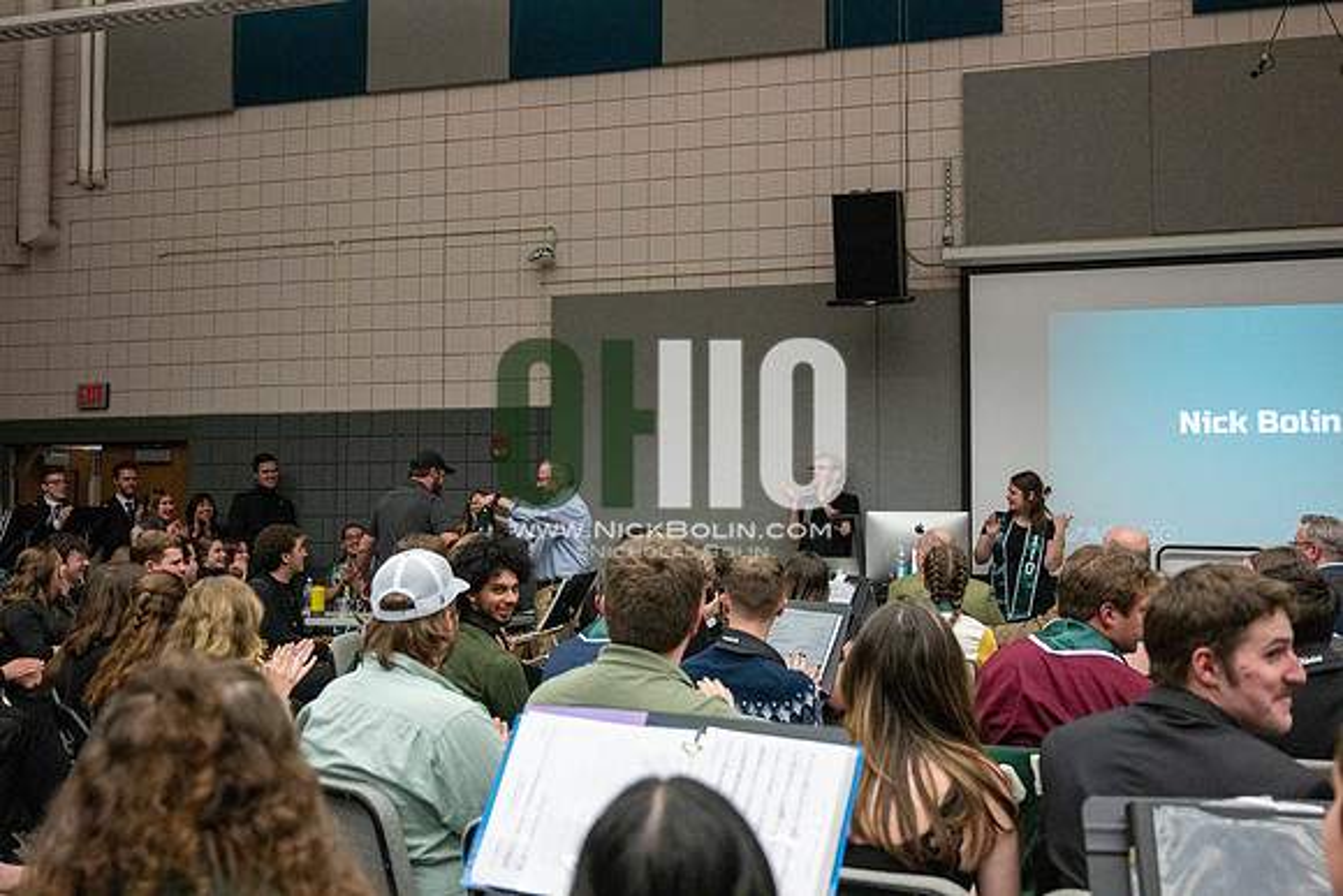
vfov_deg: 36.0
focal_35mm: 37
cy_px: 448
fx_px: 1381
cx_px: 672
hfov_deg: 51.9
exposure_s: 1/500
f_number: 4
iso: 10000
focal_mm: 37
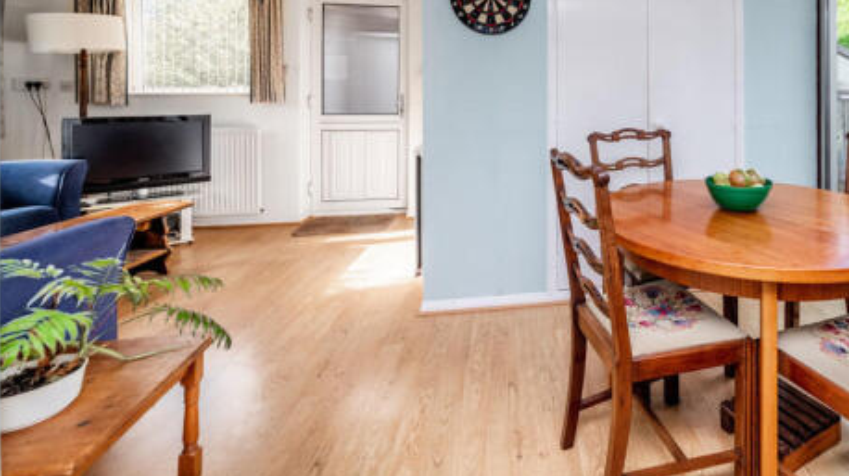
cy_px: 105
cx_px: 581
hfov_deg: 88.6
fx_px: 405
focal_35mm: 18
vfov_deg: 57.0
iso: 320
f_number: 6.3
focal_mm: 12
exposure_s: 1/100
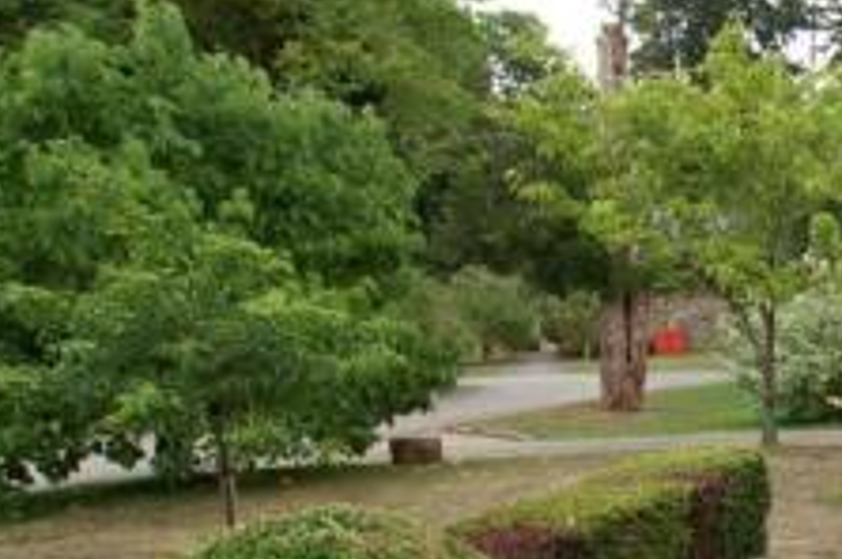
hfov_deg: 27.8
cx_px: 1212
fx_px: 1238
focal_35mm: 53
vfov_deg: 24.4
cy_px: 540
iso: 100
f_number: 8
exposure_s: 1/50
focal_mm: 12
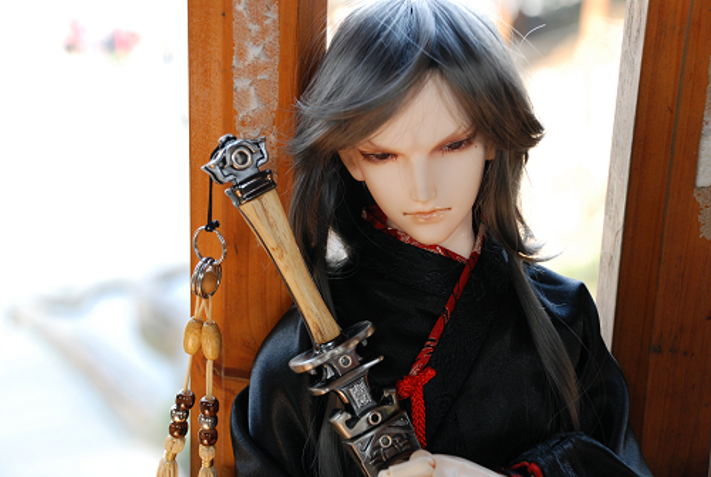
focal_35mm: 78
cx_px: 356
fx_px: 1543
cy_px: 238
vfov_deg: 17.6
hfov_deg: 26.0
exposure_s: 1/50
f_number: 5
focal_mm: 52
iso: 400
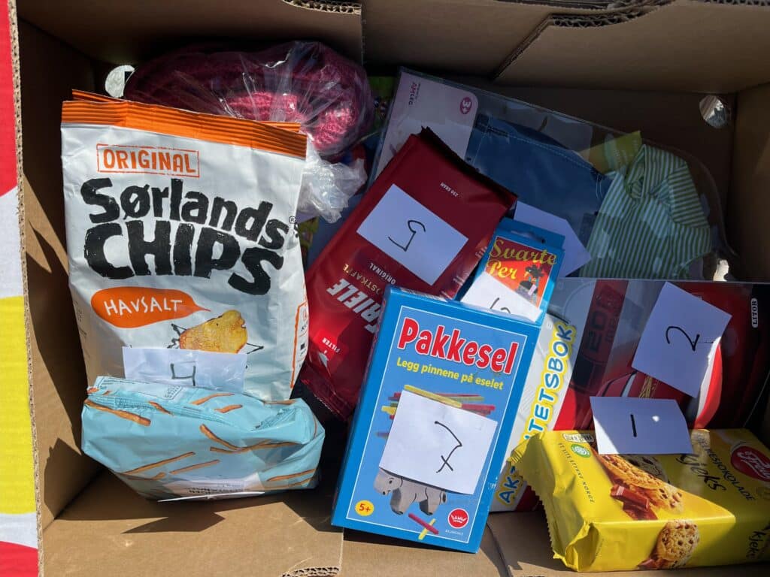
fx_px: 578
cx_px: 385
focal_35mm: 26
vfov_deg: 53.1
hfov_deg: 67.3
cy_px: 288
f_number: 1.6
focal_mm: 5.1
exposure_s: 1/4484
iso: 50
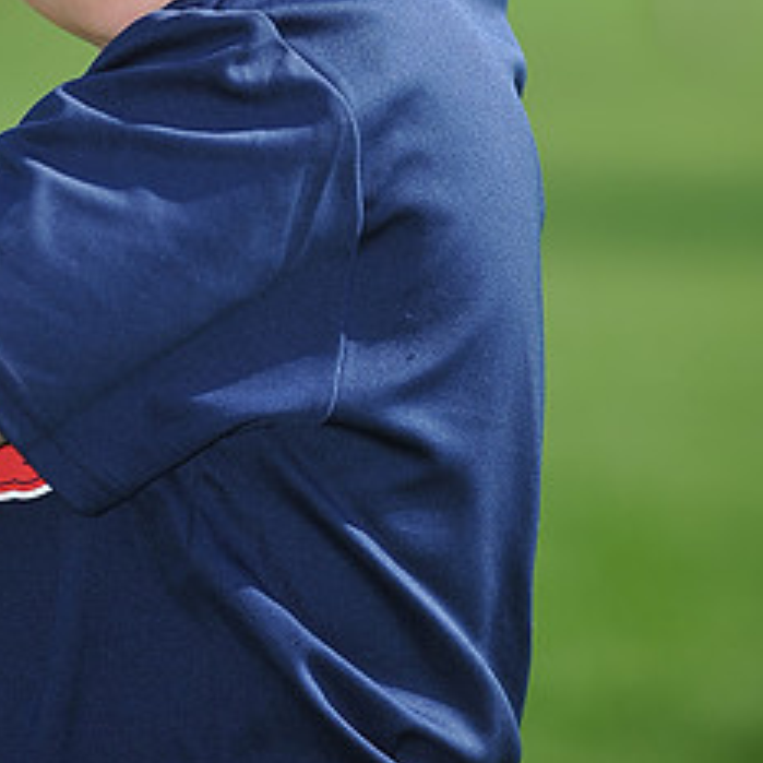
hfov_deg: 4.1
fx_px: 10549
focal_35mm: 423
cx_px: 164
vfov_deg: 4.1
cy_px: -157
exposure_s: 1/1000
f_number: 4.5
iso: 200
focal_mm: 200
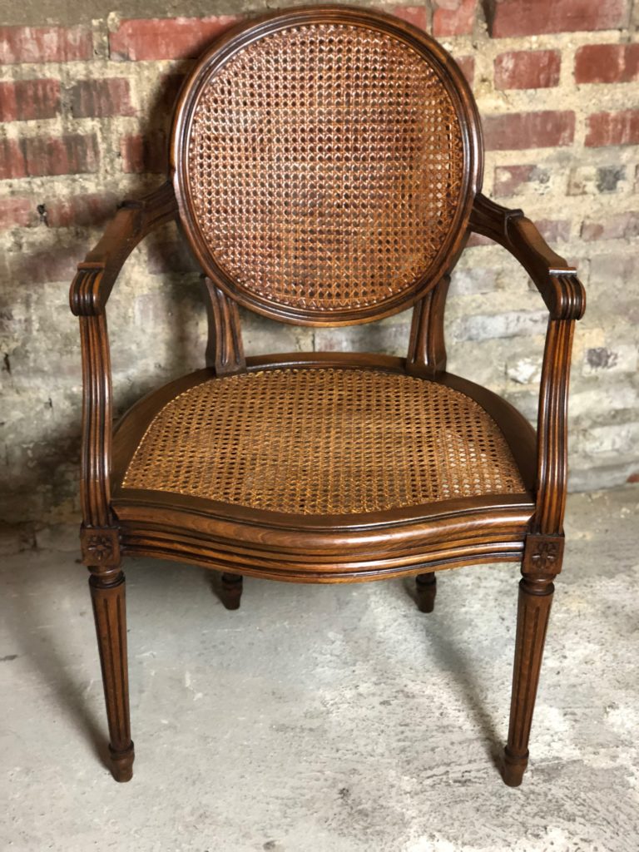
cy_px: 426
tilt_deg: -28.5
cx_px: 320
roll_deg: -0.5
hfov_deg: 28.0
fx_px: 1280
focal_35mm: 52
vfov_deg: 36.8
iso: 160
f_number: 2.4
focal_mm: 6
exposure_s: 1/11
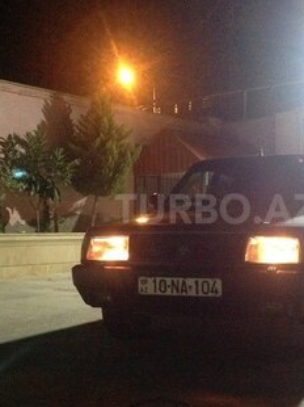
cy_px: 209
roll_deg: +0.2
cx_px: 216
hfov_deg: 25.8
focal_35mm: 56
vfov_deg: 34.4
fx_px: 657
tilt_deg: +6.2
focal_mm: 4.28
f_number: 2.4
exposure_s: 1/17
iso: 800
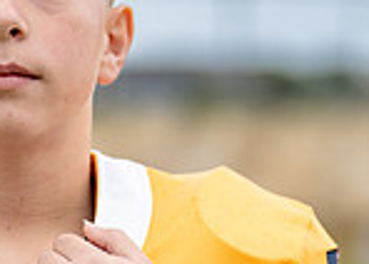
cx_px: 95
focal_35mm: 261
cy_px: 285
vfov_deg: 5.5
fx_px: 2738
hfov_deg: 7.7
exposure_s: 1/2000
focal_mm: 50
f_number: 1.2
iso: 320
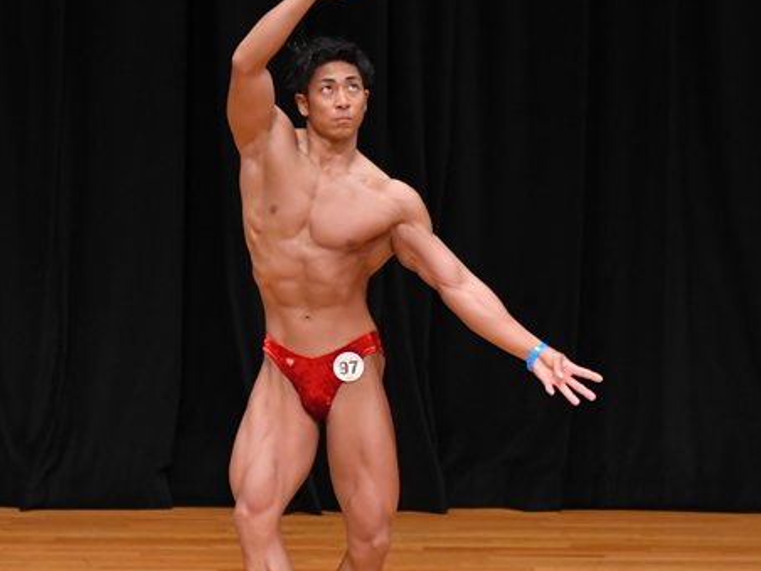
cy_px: 362
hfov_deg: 4.7
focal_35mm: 420
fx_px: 9233
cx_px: 301
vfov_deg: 3.5
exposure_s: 1/400
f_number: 5.6
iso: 3200
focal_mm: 170
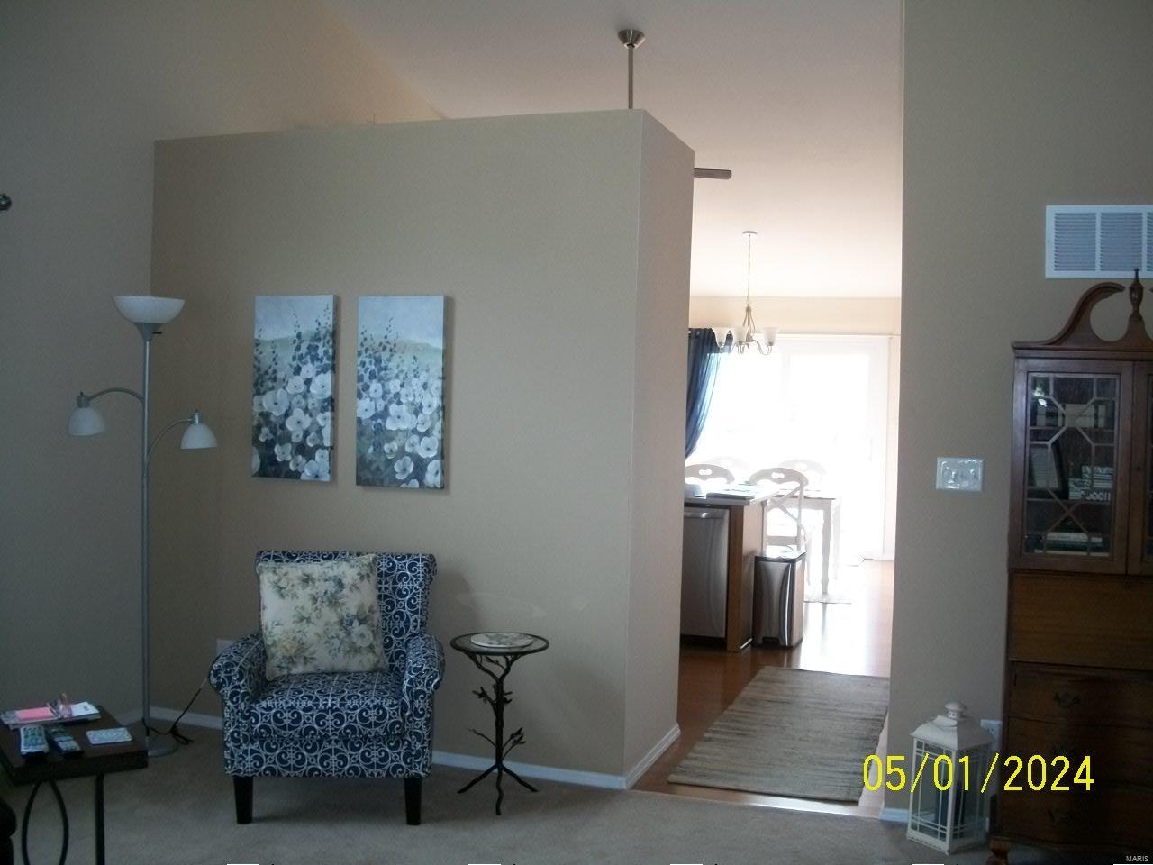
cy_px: 432
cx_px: 576
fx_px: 1166
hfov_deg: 52.6
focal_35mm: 35
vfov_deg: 40.7
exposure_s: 1/40
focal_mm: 6.3
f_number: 3.1
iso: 160
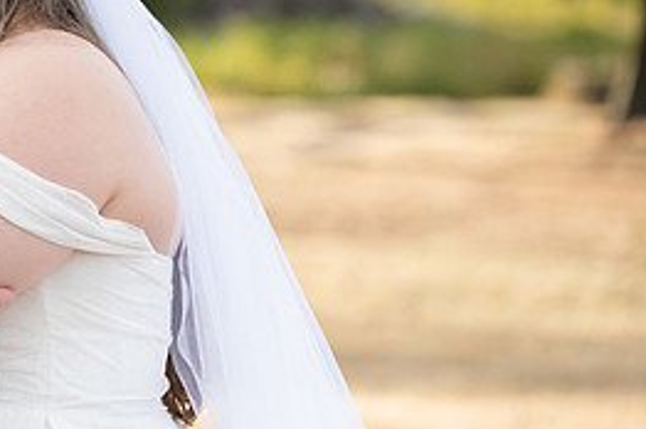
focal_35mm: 224
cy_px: 80
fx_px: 4015
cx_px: -47
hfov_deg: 9.1
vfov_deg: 6.1
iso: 400
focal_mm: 101
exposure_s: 1/1600
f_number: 2.8
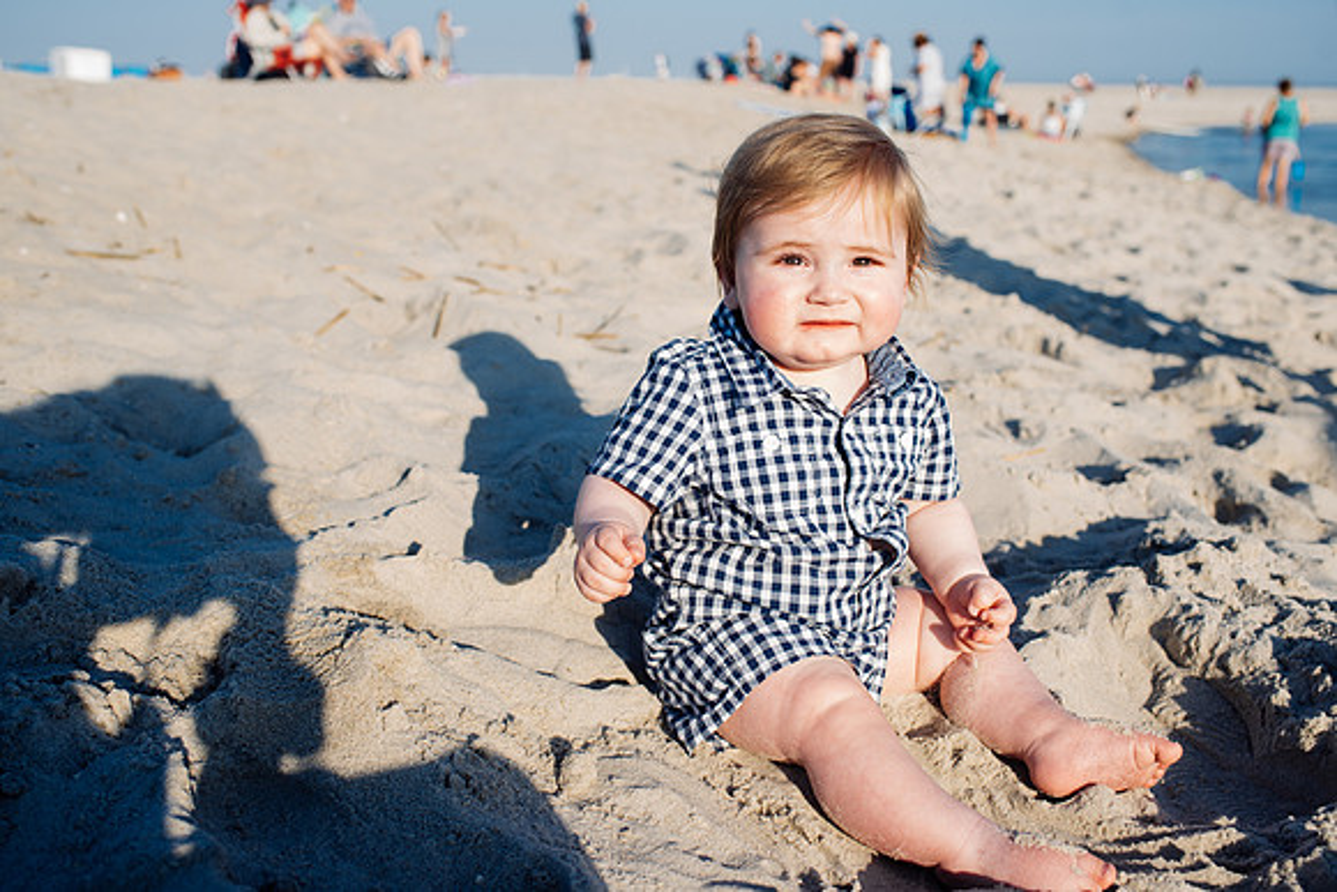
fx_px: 1365
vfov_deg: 36.2
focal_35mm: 37
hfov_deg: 52.2
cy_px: 434
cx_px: 686
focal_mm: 35
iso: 160
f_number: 4.5
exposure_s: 1/500
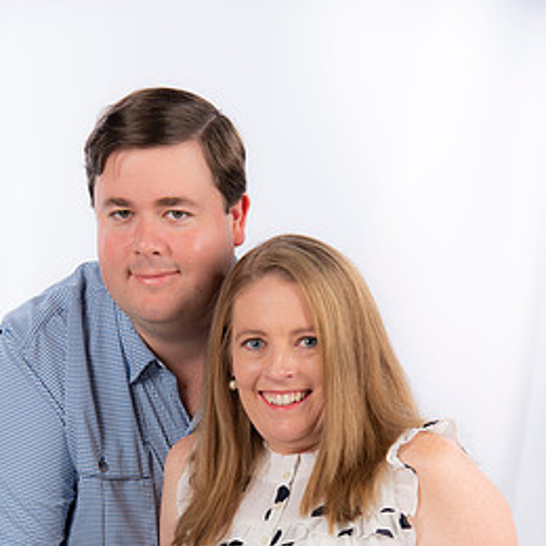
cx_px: 238
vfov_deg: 15.7
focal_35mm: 110
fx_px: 1963
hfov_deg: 15.8
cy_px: 460
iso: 100
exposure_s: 1/200
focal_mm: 75
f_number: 5
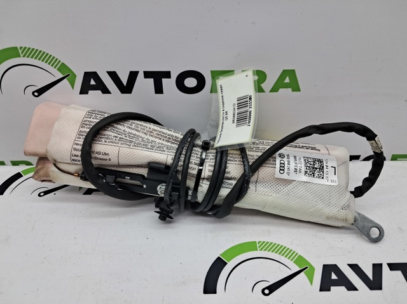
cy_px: 152
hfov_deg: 65.4
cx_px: 204
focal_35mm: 27
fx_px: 317
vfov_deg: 51.3
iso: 50
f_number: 1.8
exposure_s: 1/100
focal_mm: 4
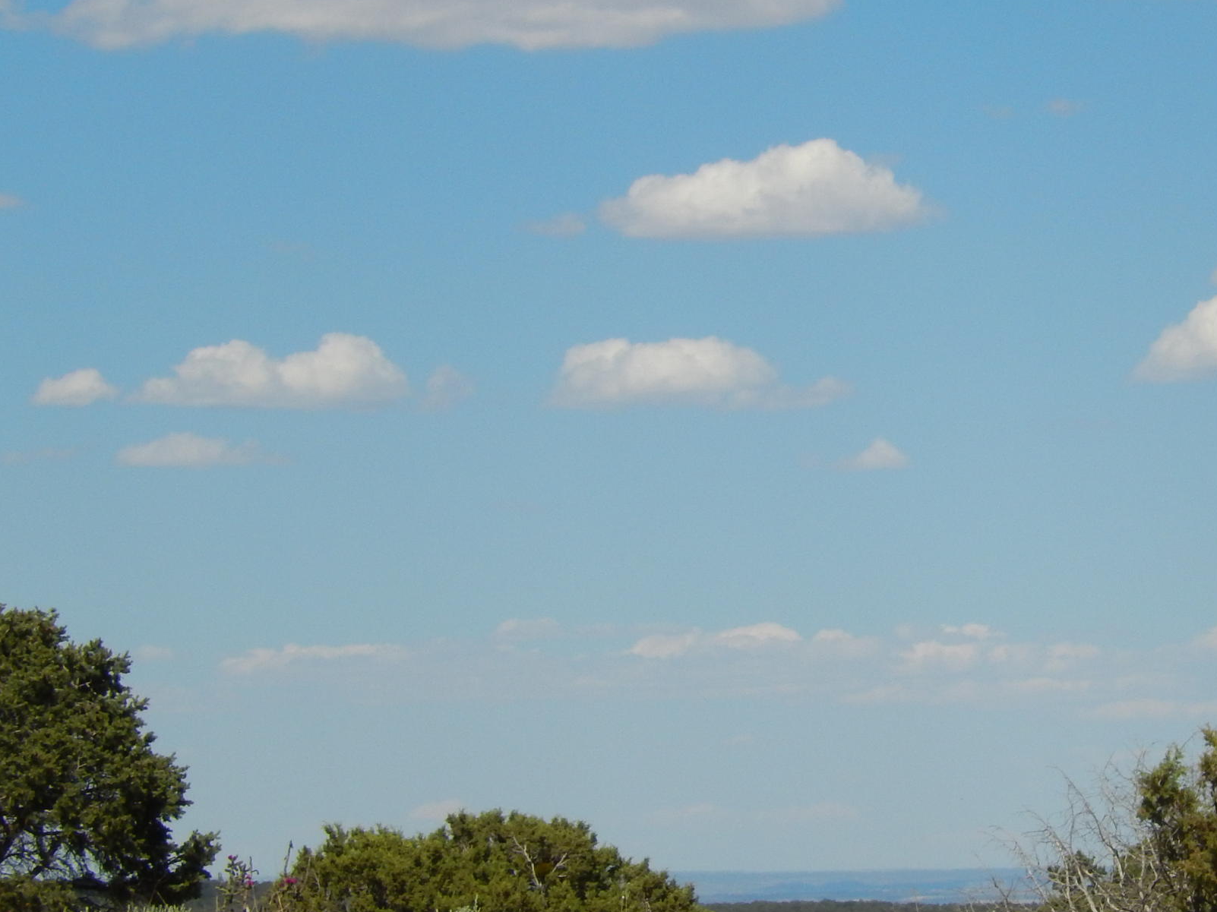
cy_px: 512
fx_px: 8823
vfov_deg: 5.9
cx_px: 931
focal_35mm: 251
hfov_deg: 7.9
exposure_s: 1/1000
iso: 125
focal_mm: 24.1
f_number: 5.6
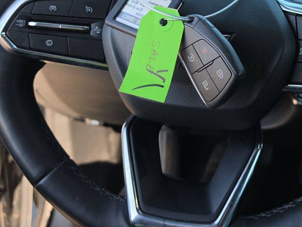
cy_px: 26
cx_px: 210
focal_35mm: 46
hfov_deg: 40.5
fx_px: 401
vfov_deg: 30.3
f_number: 1.4
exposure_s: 1/141
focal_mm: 6.5
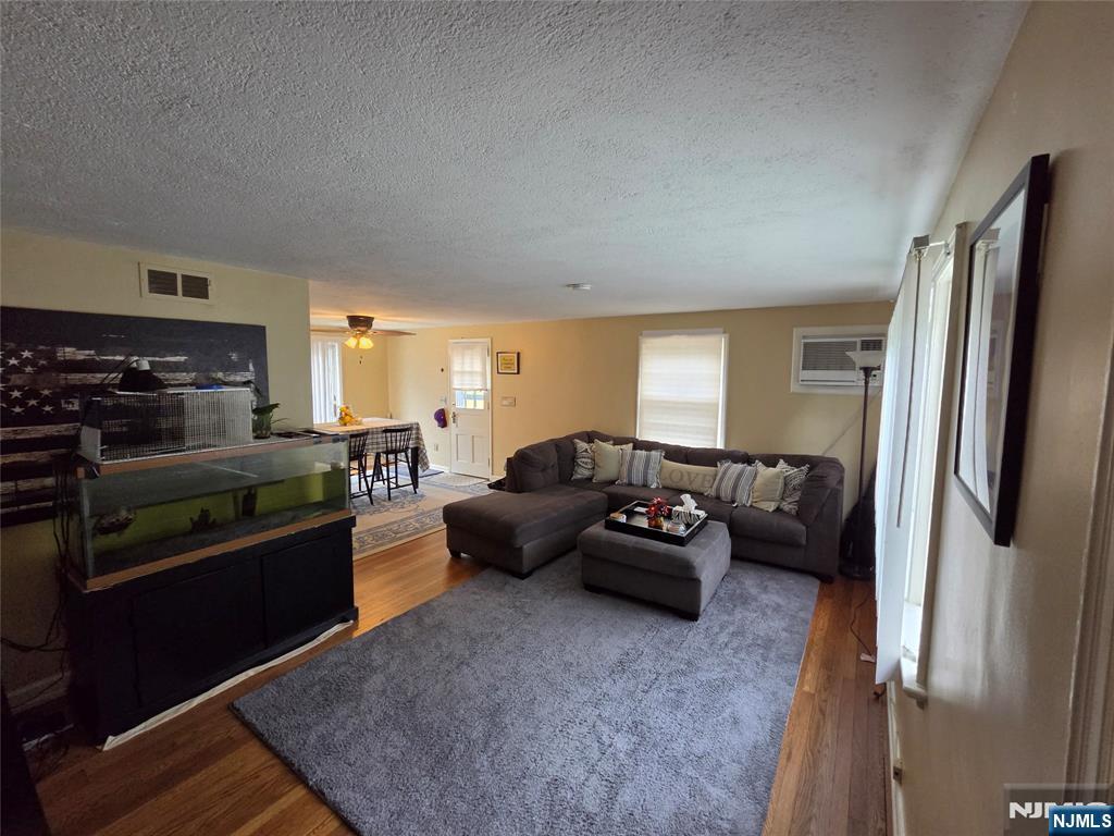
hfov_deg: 106.2
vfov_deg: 89.9
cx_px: 557
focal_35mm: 13
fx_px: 418
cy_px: 418
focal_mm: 2.2
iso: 400
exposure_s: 1/60
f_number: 2.2
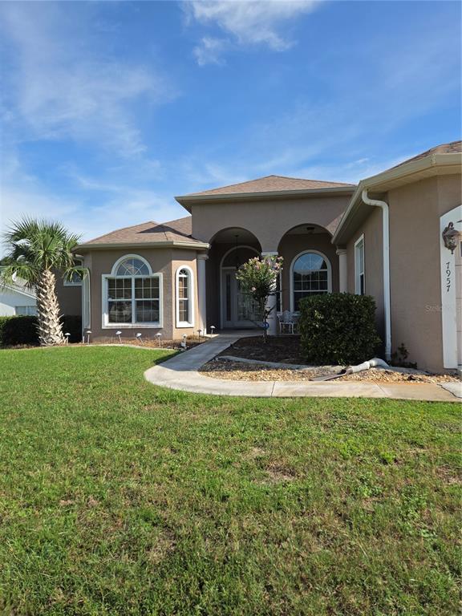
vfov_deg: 73.9
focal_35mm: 23
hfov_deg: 58.9
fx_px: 409
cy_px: 308
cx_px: 231
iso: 80
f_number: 1.8
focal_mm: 5.4
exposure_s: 1/3569
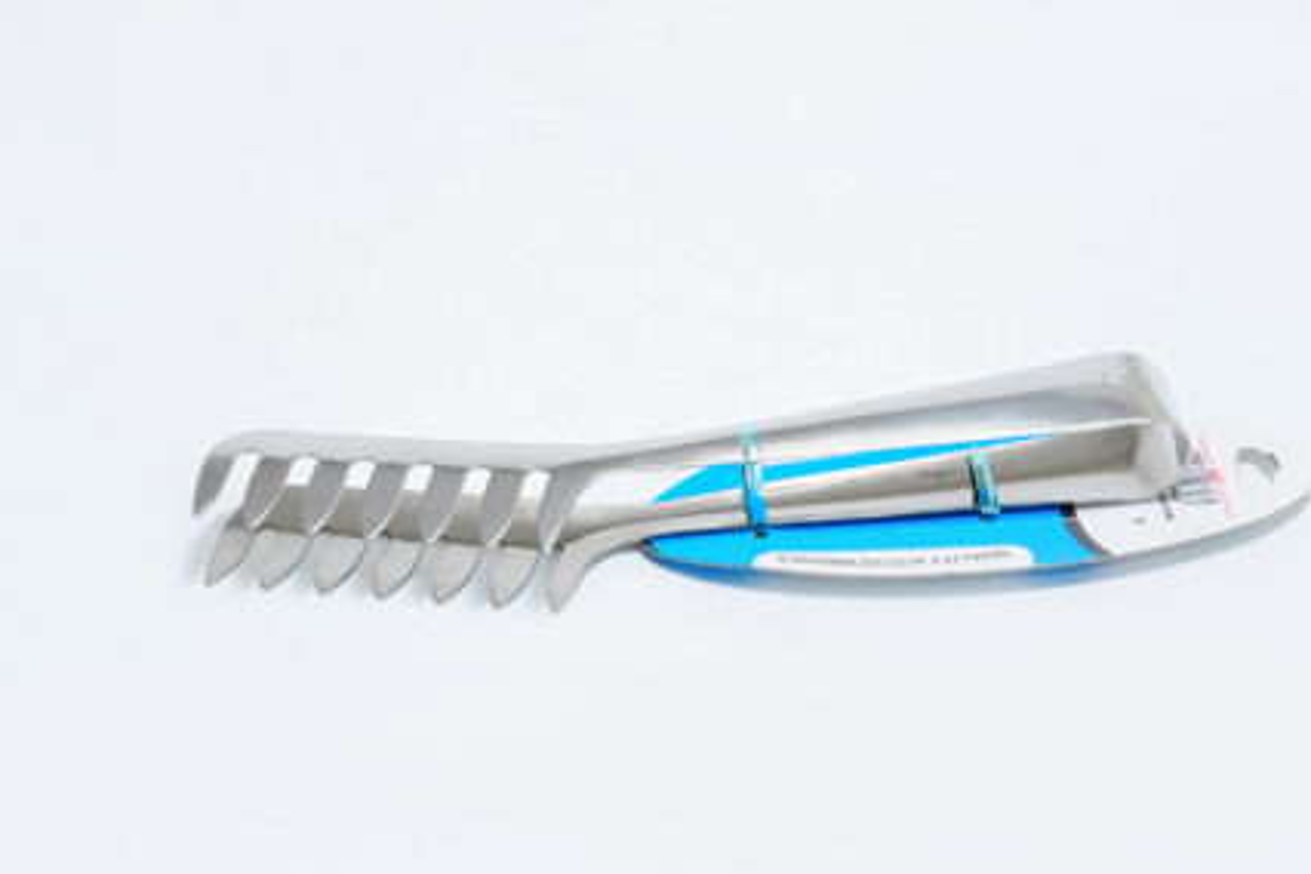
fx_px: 3751
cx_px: 656
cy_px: 439
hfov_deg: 19.8
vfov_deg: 13.3
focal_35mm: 103
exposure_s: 1/125
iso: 3200
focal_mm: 68
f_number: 10
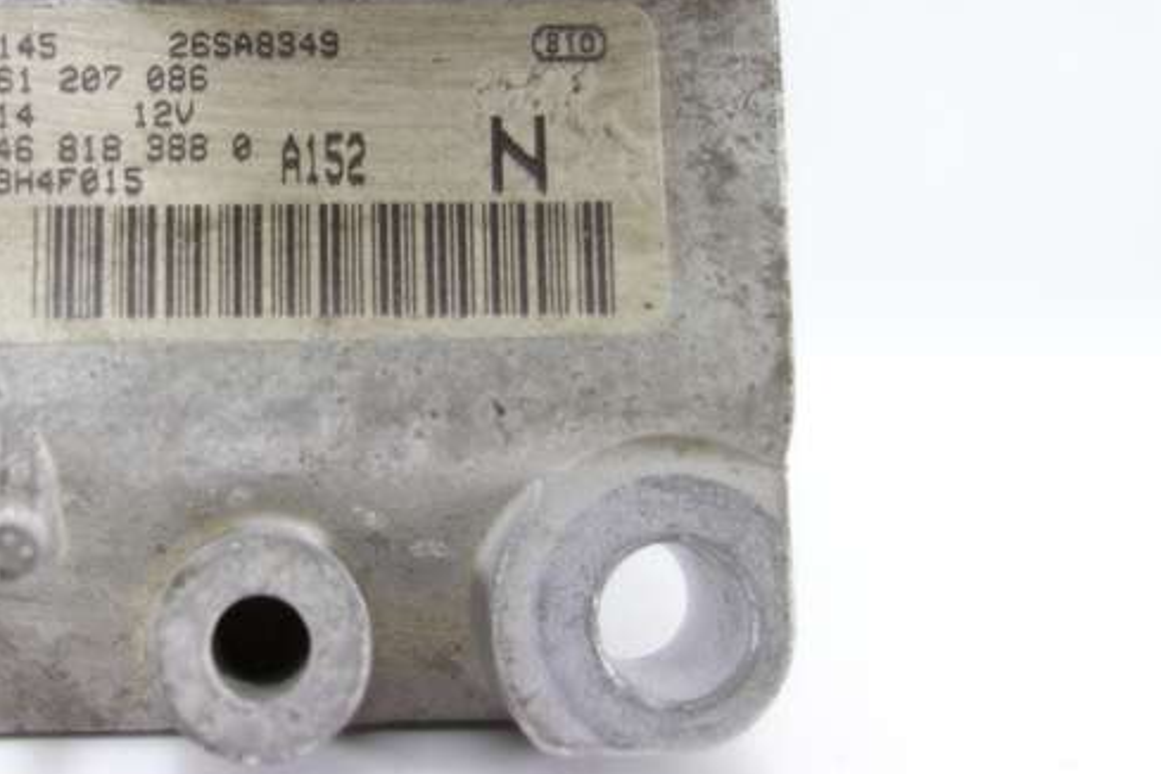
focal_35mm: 47
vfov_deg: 28.3
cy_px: 208
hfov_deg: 41.0
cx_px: 323
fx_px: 1516
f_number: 1.8
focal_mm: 10.4
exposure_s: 1/60
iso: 125
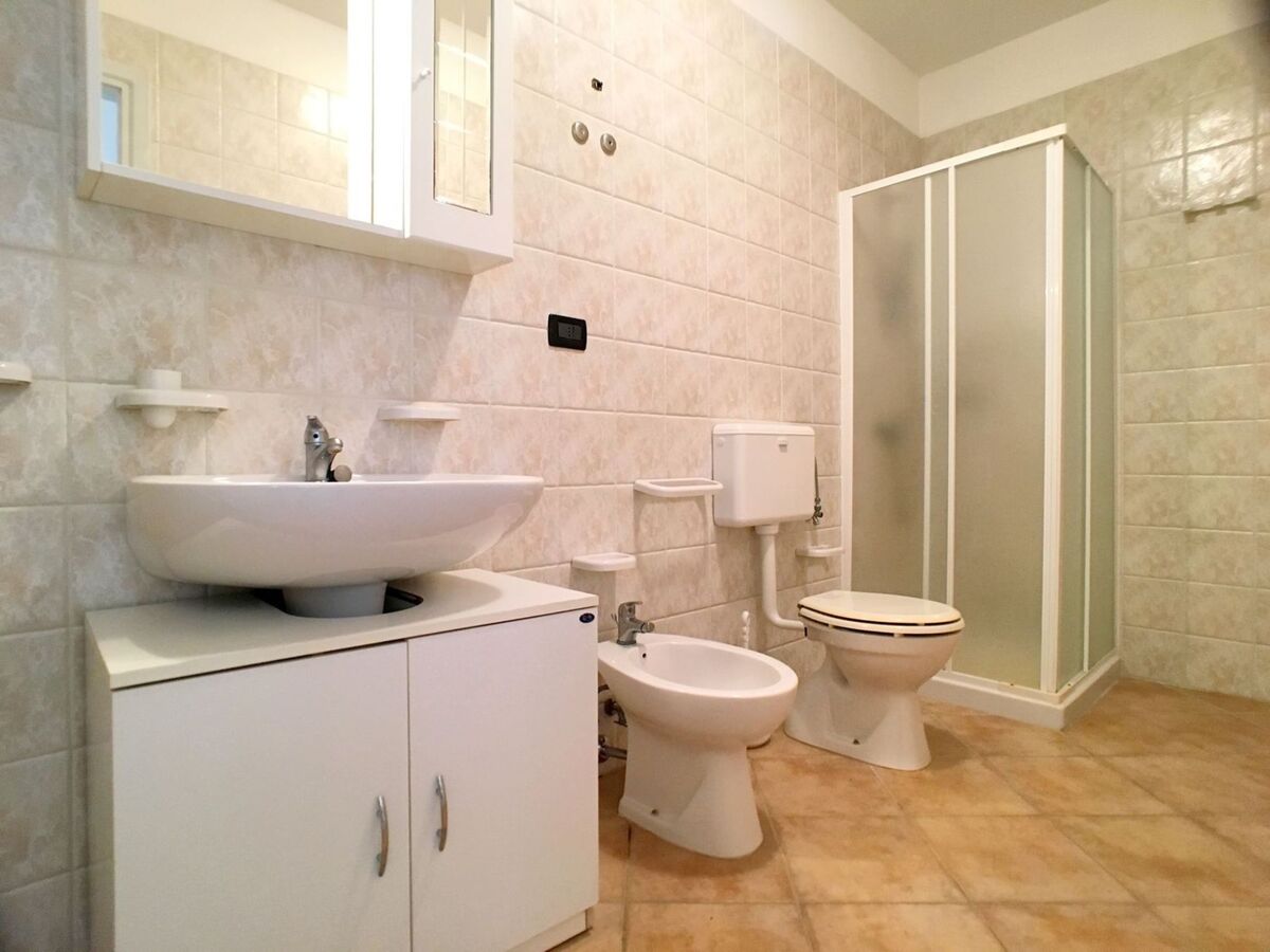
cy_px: 476
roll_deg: +0.4
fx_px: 1064
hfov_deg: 61.7
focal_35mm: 29
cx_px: 635
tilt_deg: -0.7
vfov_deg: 48.2
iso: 200
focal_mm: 4.15
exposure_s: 1/33
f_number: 2.2
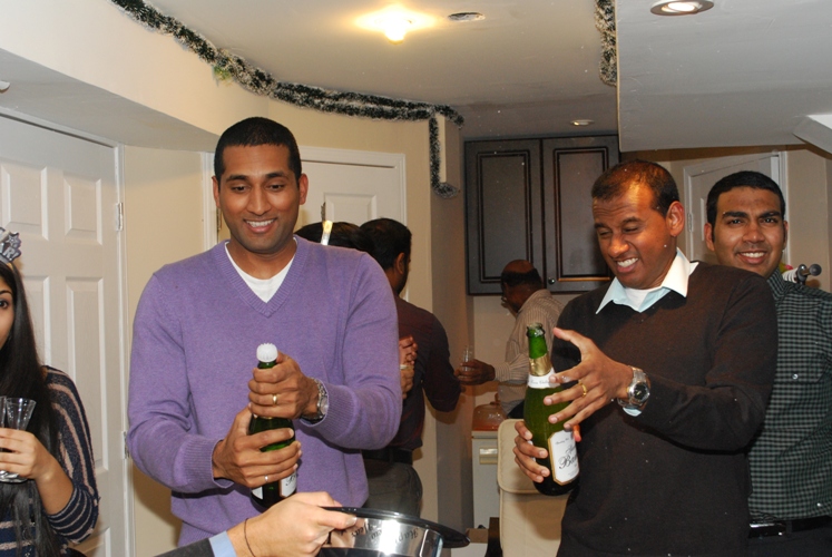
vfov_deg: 28.1
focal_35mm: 48
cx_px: 416
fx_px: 1111
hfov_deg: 41.1
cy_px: 278
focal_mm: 32
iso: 800
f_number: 7.1
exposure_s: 1/60
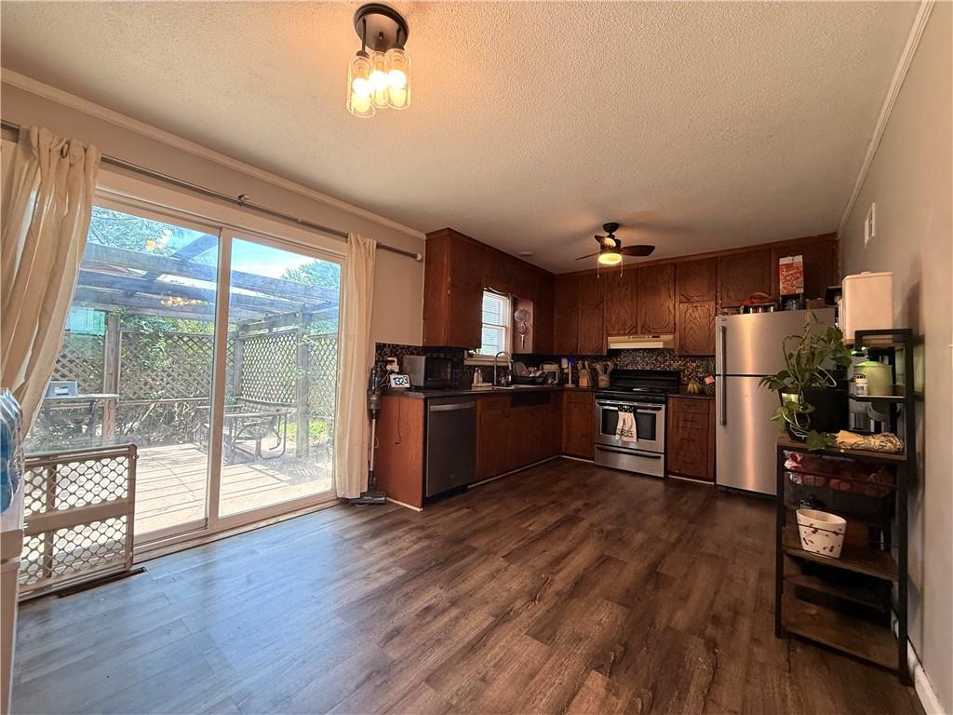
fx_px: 385
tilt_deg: +1.7
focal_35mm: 14
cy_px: 358
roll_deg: -1.2
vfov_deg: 85.7
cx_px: 476
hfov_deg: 102.1
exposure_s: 1/120
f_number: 2.2
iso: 250
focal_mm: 2.22
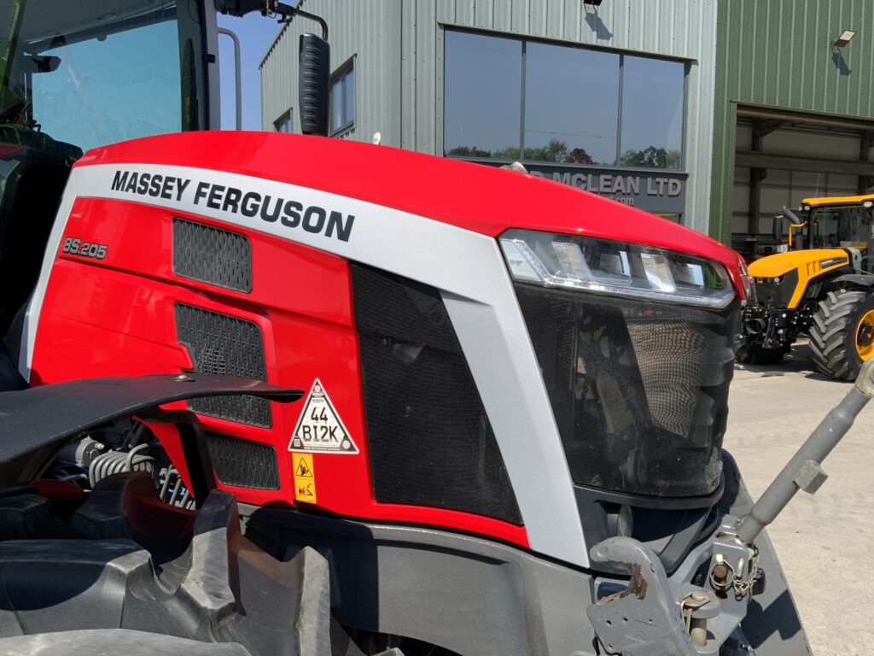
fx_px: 732
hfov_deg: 61.7
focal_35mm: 29
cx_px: 437
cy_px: 328
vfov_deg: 48.2
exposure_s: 1/1195
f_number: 1.8
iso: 16
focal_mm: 3
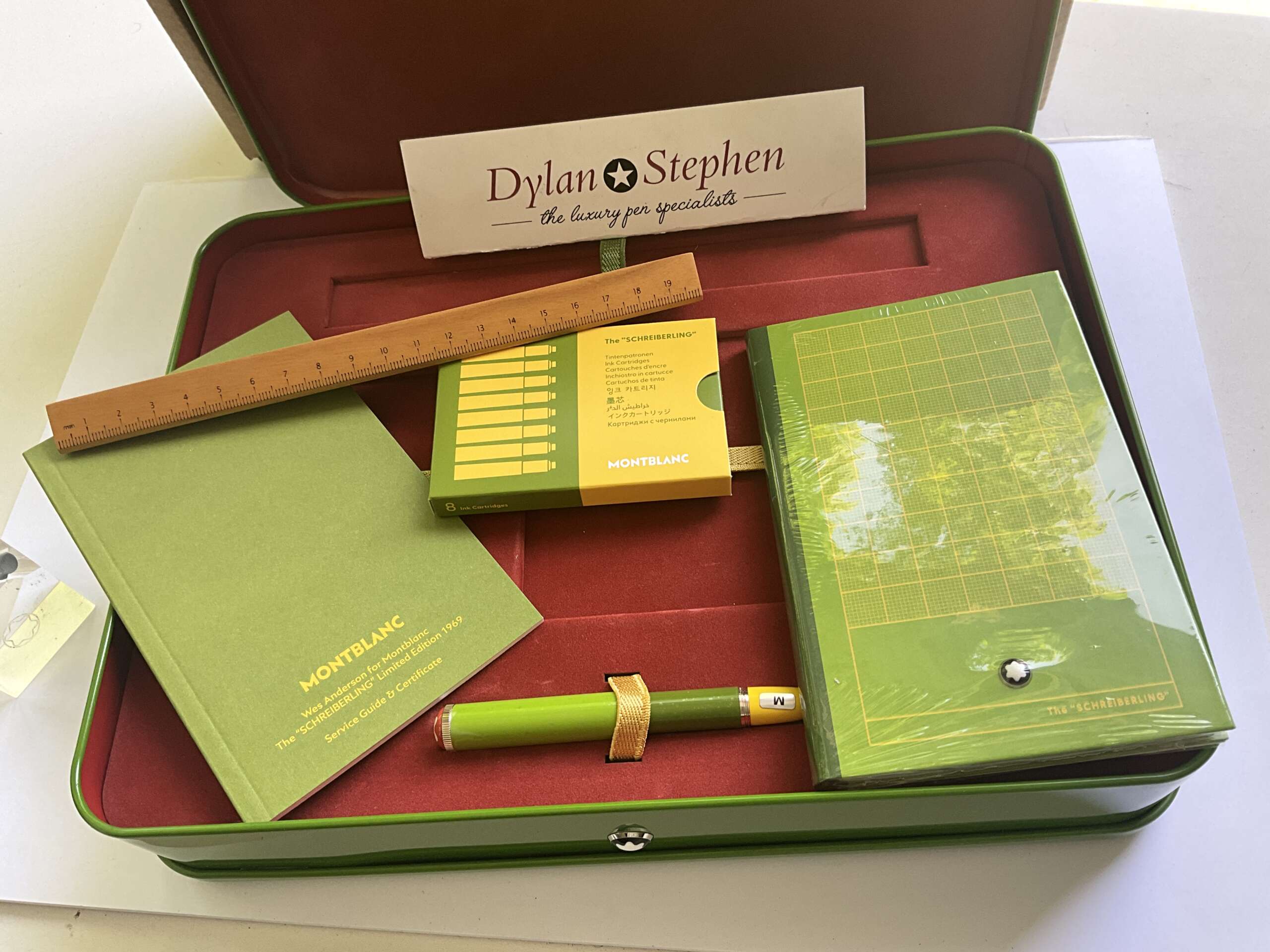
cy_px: 476
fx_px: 1064
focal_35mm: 29
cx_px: 635
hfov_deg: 61.7
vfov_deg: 48.2
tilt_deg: -59.7
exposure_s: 1/122
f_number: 1.8
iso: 64
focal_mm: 3
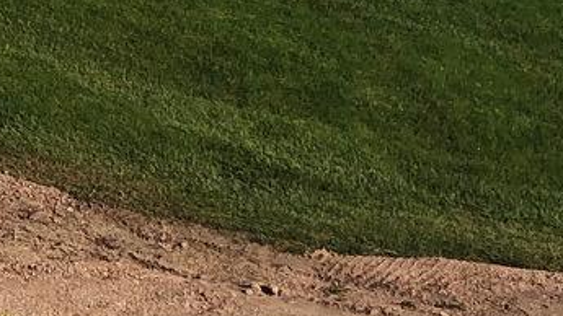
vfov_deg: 6.4
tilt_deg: -5.8
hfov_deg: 11.7
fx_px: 2657
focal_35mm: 178
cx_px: -209
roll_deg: +2.5
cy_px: -495
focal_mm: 3.99
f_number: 1.8
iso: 20
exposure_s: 1/1548
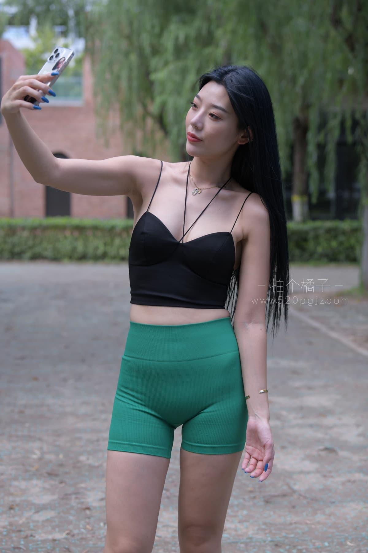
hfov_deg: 19.5
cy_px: 276
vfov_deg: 28.8
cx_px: 184
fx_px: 1073
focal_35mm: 70
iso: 360
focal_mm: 70
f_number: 4
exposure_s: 1/640
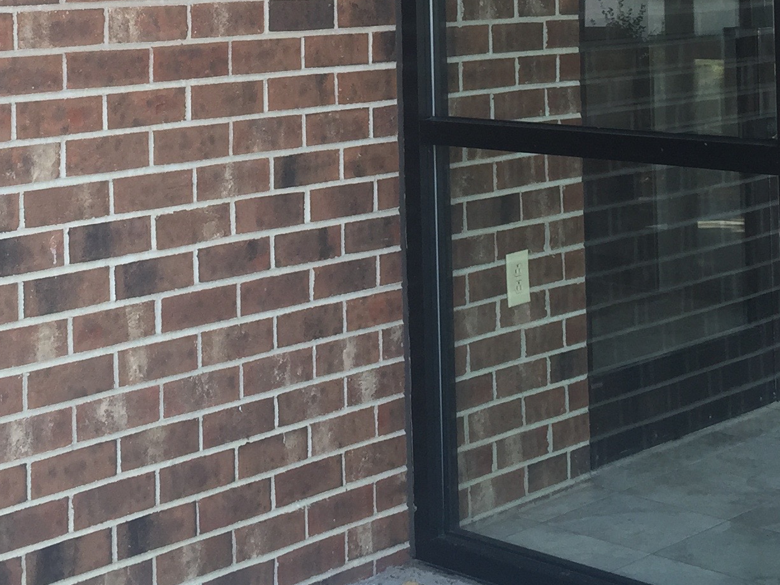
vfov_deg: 18.6
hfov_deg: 25.3
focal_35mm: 77
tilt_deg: +1.7
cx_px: 356
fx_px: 1735
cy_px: -23
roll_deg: +0.1
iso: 32
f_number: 2.2
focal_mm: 4.15
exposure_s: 1/152
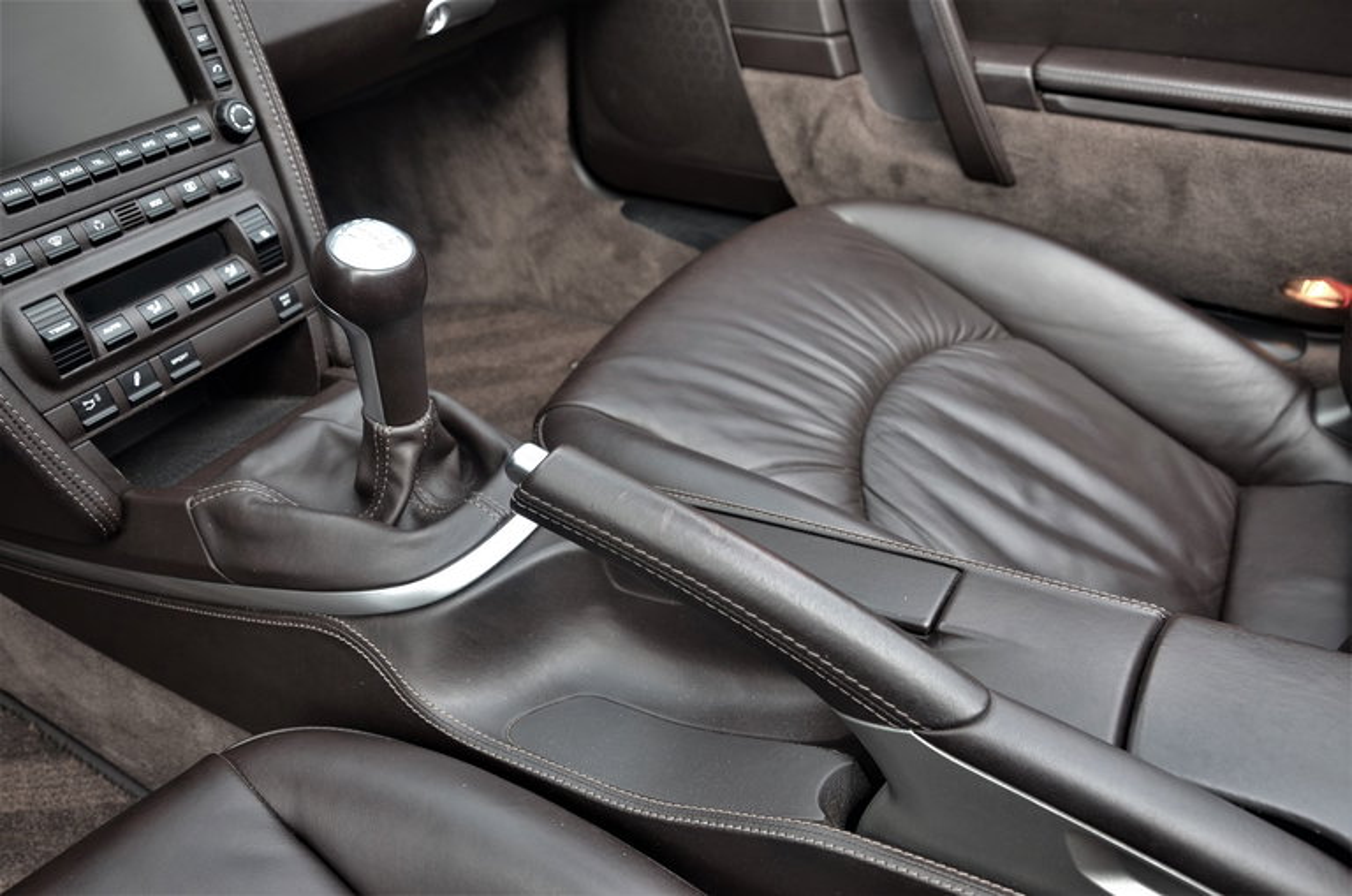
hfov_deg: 67.5
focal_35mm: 27
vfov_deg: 47.8
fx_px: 1012
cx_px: 676
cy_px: 448
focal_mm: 18
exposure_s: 1/100
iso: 500
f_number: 5
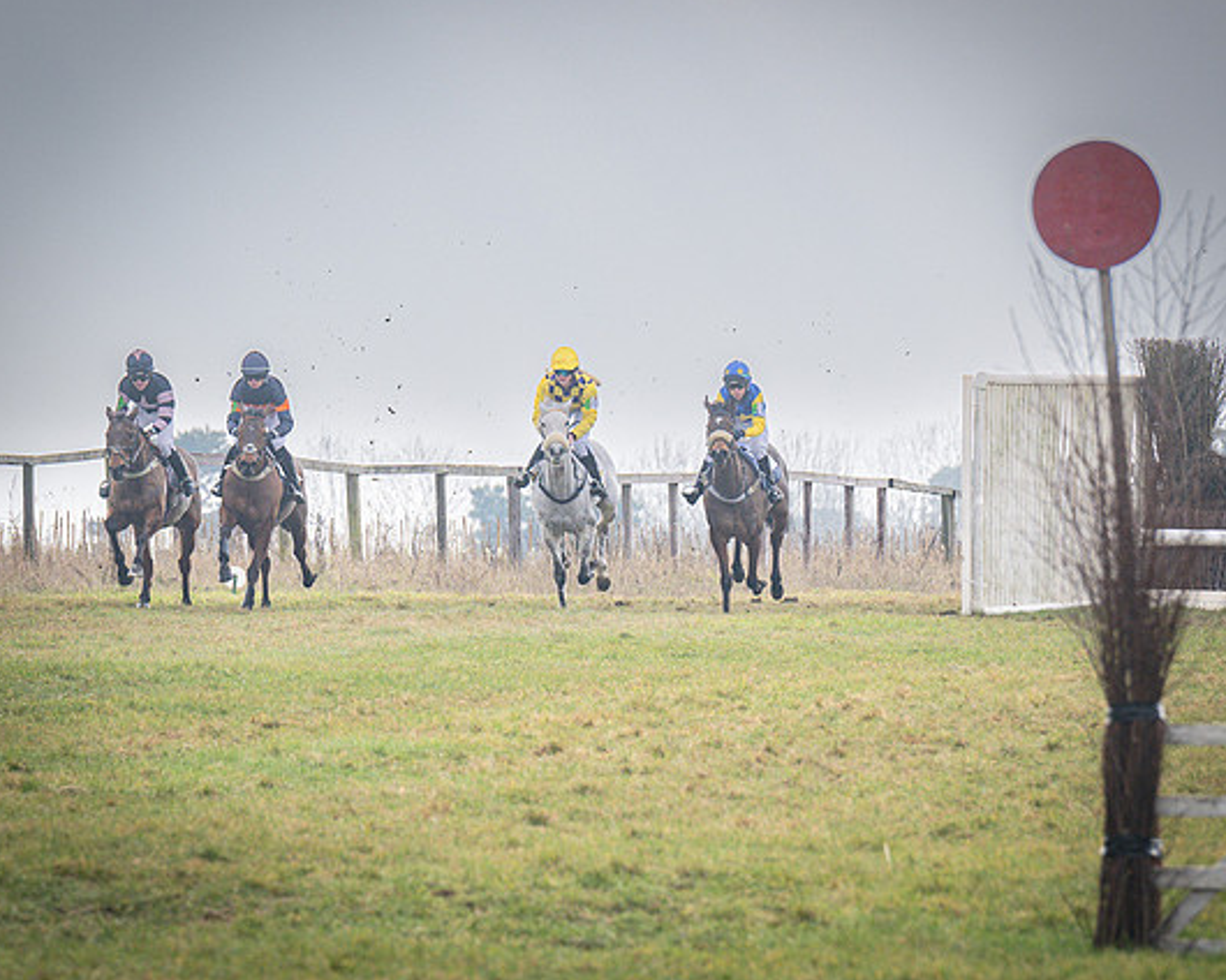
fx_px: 17344
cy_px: 540
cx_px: 373
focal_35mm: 478
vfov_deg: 3.2
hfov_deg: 4.0
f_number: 5
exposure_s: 1/1000
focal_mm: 200
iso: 320
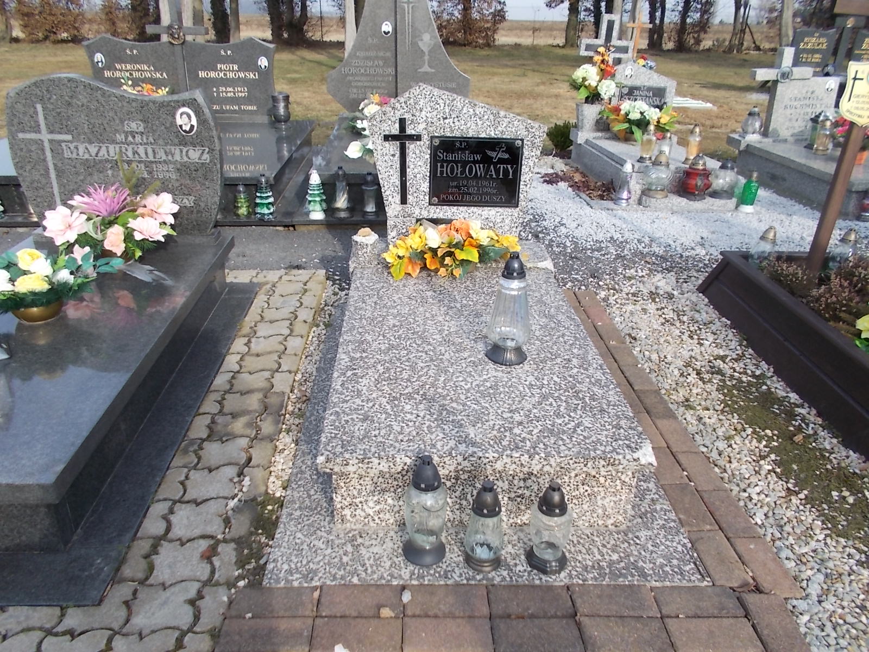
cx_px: 434
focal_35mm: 26
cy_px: 326
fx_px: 653
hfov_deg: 67.3
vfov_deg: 53.1
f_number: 3.2
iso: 80
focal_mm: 4.6
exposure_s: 1/400
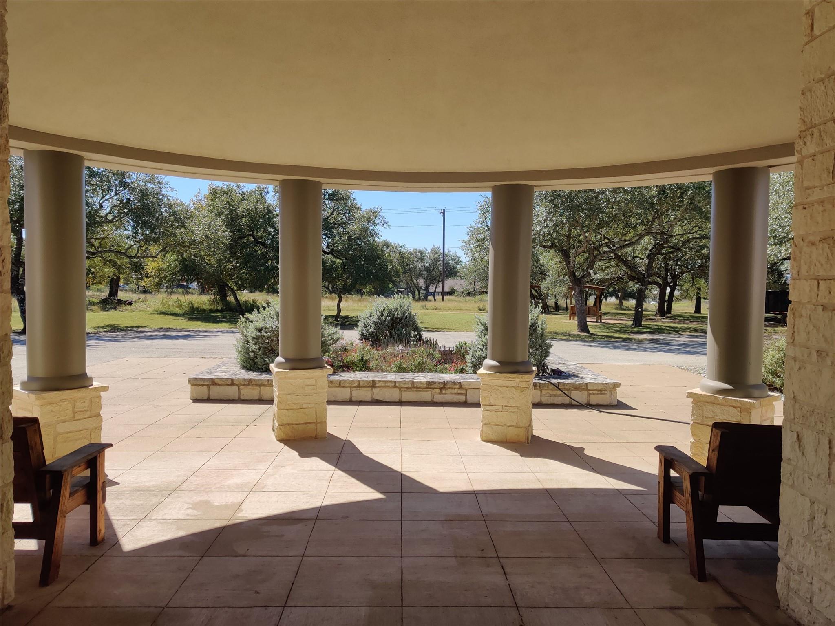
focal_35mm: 27
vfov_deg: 51.4
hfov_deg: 65.3
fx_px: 651
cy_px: 313
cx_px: 418
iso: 125
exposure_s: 1/2261
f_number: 1.65
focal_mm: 4.75
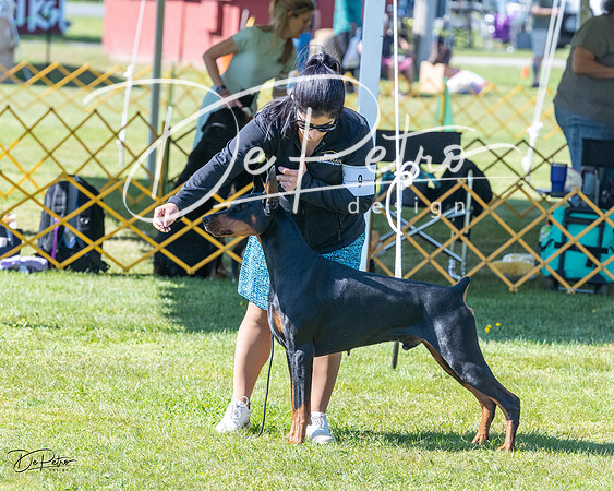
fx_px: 4092
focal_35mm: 225
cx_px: 307
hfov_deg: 8.6
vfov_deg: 6.9
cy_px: 246
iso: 1600
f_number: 6.3
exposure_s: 1/2000
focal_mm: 200
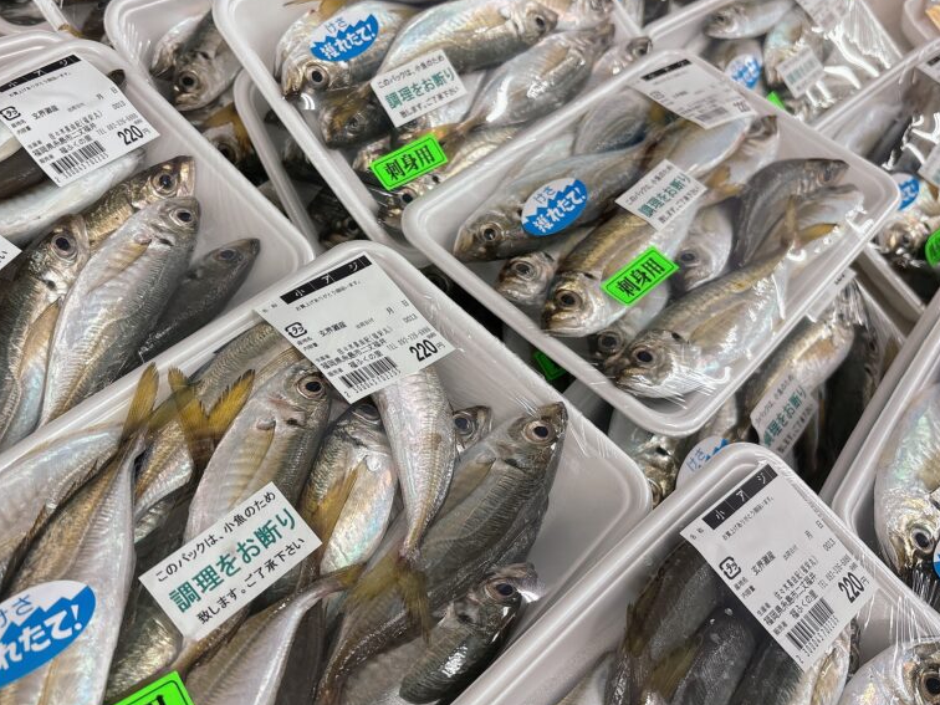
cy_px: 349
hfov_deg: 55.2
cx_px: 407
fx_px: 896
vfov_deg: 42.9
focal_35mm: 33
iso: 80
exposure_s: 1/60
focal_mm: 5.96
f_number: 1.6
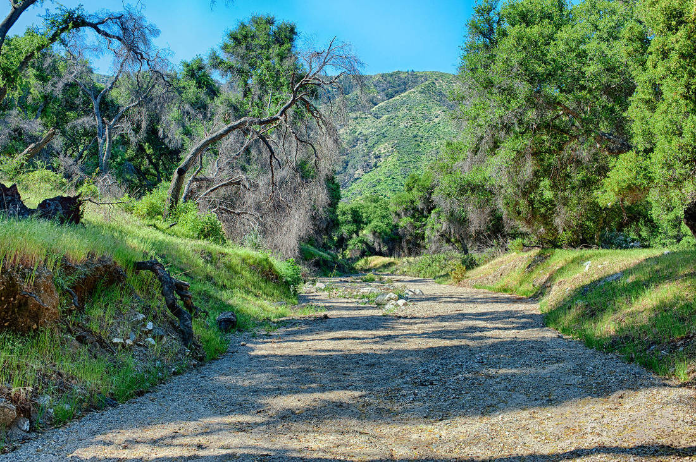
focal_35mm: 38
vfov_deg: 35.0
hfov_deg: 50.7
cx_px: 348
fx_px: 734
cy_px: 231
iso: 400
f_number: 11
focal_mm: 38
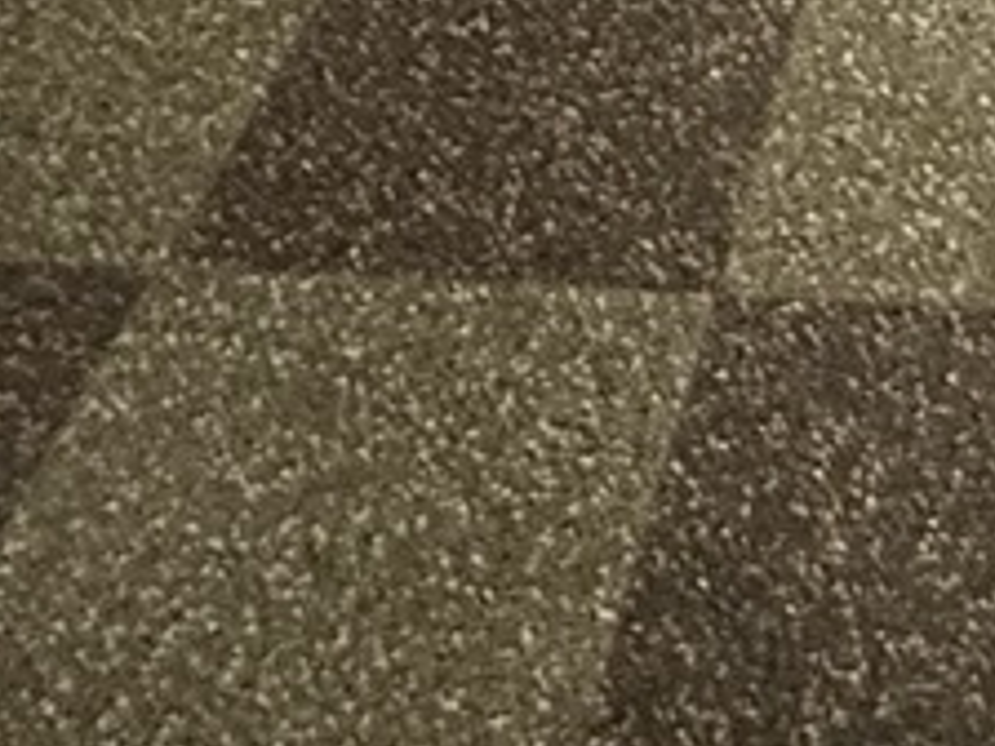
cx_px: 1053
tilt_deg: -4.6
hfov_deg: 20.9
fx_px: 2587
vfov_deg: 11.3
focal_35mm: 90
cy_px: -1394
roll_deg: +0.8
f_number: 2.2
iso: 1000
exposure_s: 1/40
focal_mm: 2.22
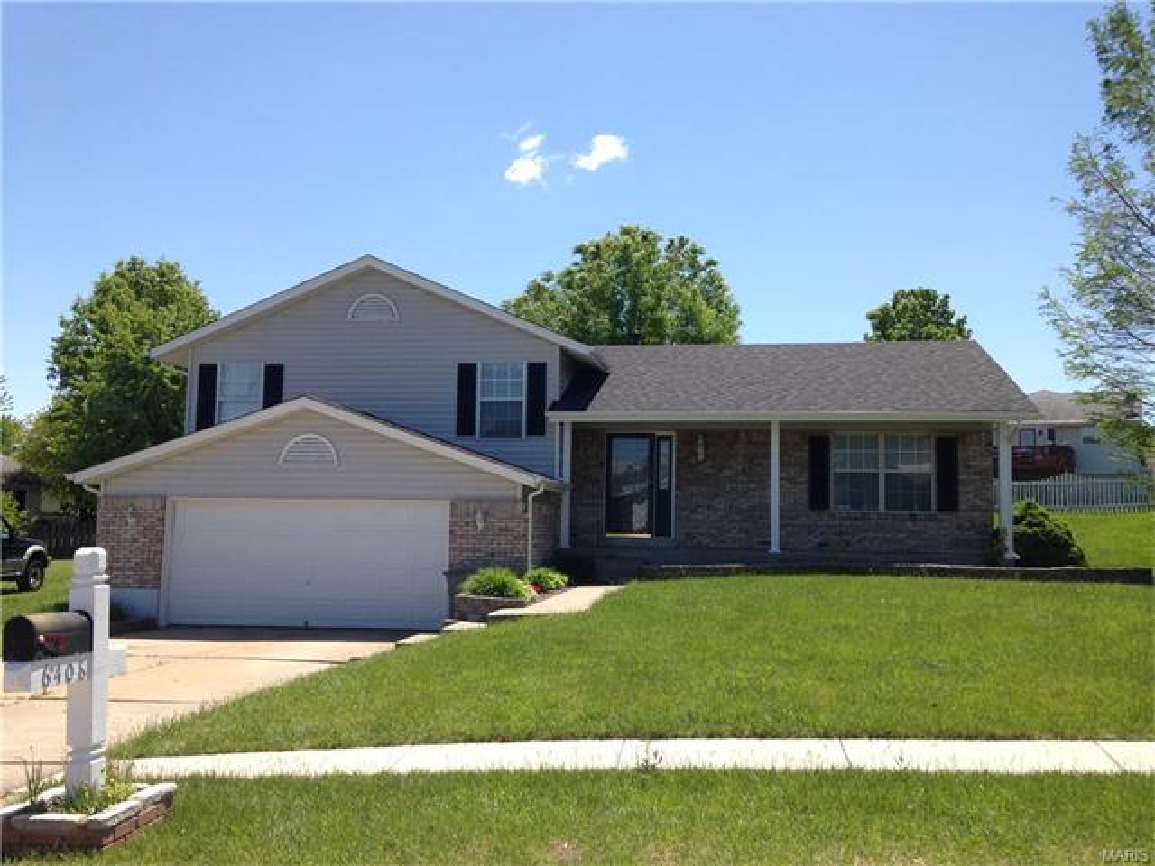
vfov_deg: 42.9
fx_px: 1101
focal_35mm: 33
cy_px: 433
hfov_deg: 55.4
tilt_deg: +4.5
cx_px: 578
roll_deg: -0.3
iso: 50
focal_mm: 4.12
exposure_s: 1/1085
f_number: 2.4
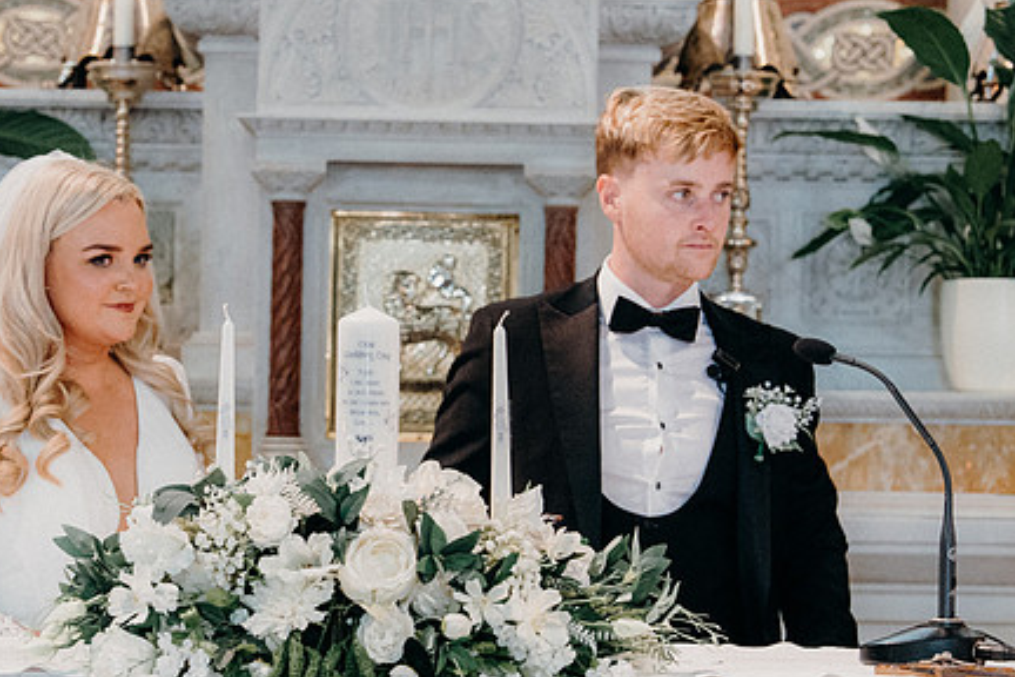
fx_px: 3975
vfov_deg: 9.7
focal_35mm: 141
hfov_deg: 14.5
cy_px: 403
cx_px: 439
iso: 3200
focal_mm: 70
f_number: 3.5
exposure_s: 1/160
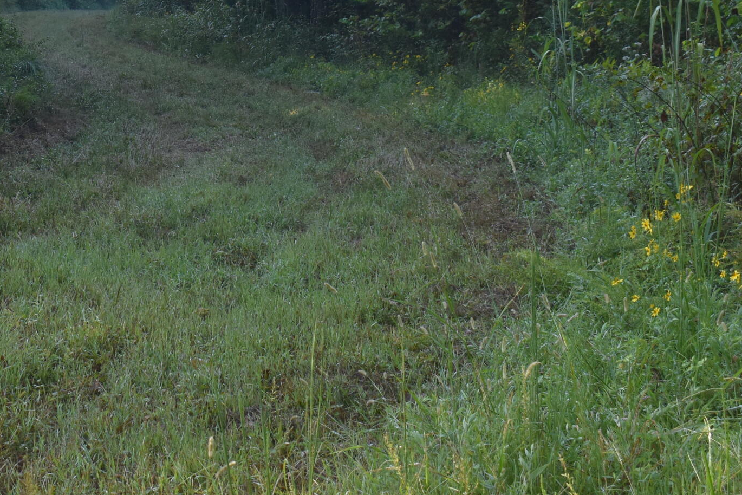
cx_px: 134
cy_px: -24
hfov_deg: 24.3
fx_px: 1692
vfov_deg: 16.2
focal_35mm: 82
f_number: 5.6
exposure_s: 1/250
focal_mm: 25
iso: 280
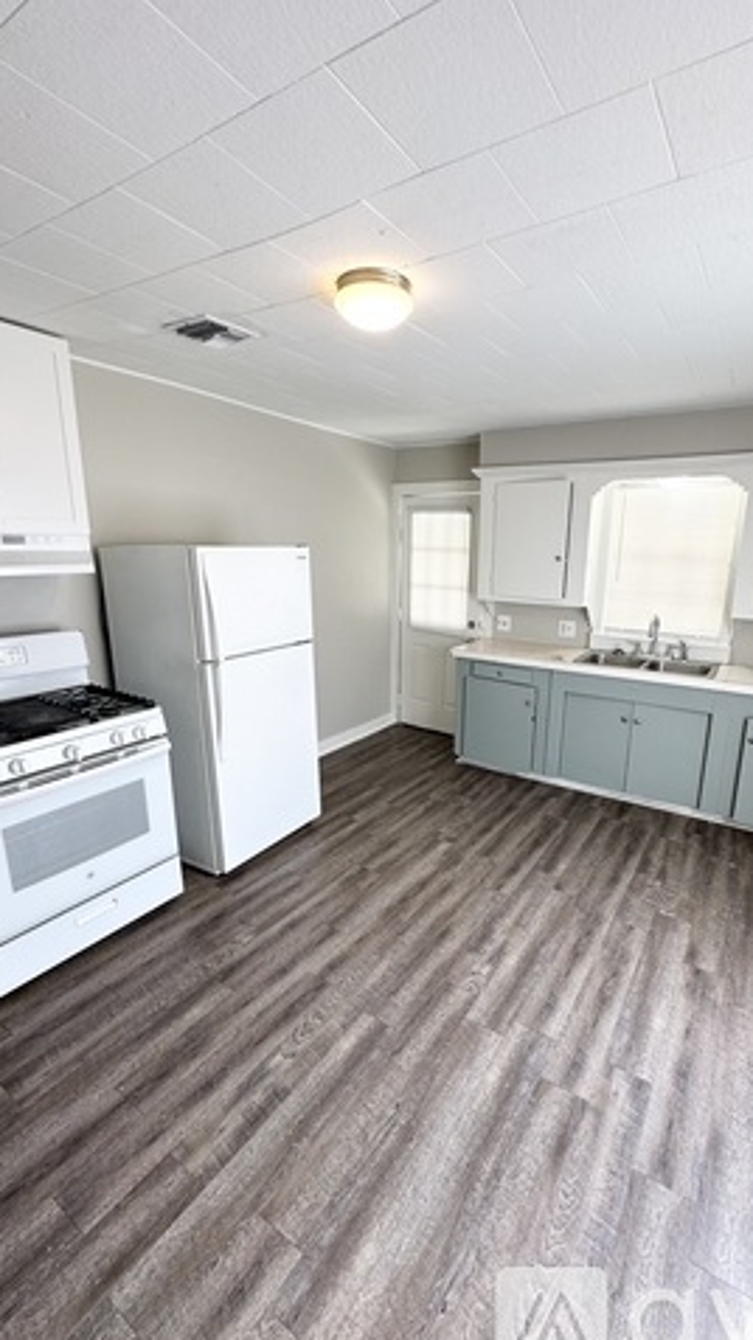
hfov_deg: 66.8
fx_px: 568
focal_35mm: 16
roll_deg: -1.4
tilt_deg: -12.9
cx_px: 423
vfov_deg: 99.4
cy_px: 677
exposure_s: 1/120
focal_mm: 2.22
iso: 80
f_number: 2.2
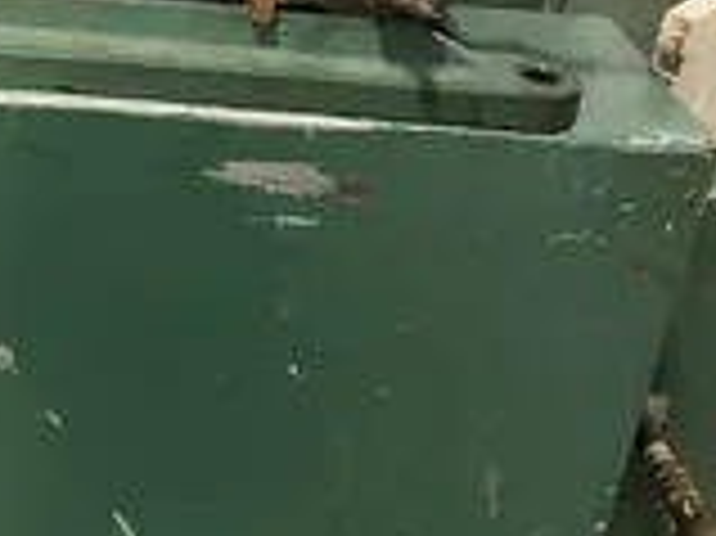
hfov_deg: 24.5
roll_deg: -3.2
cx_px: -108
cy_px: -68
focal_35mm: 73
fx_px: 1509
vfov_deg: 19.2
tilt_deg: -23.2
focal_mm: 3
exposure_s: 1/40
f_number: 1.8
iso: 320
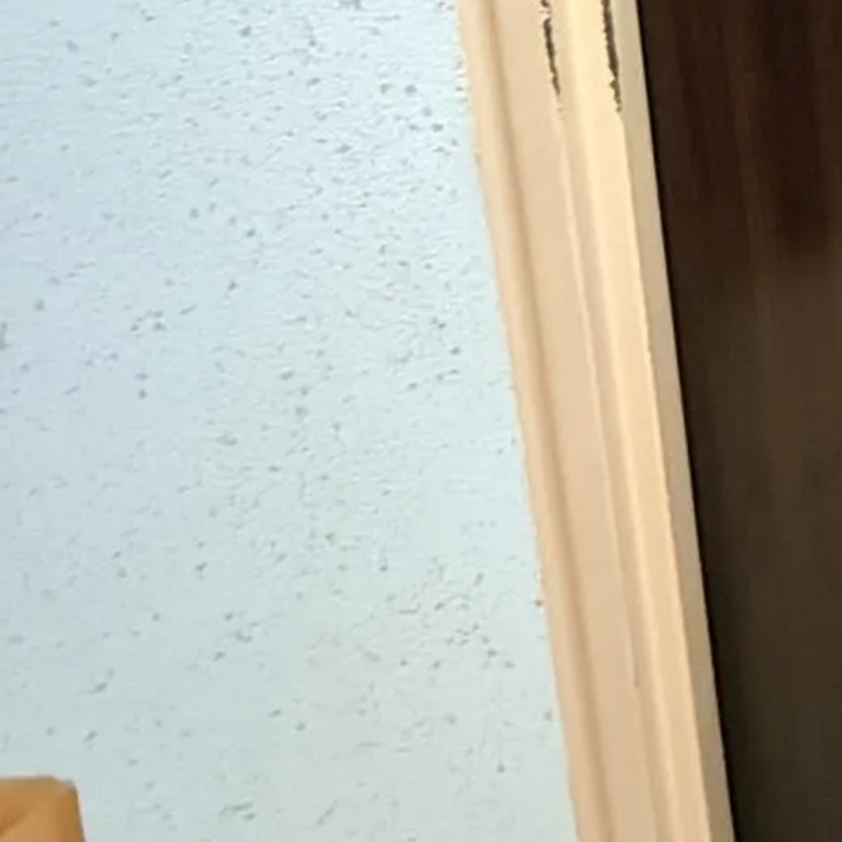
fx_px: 1679
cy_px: -514
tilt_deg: -13.7
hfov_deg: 22.1
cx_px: 1337
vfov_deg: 21.9
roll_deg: -0.4
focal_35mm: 61
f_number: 2.2
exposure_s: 1/33
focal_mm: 2.22
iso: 1600
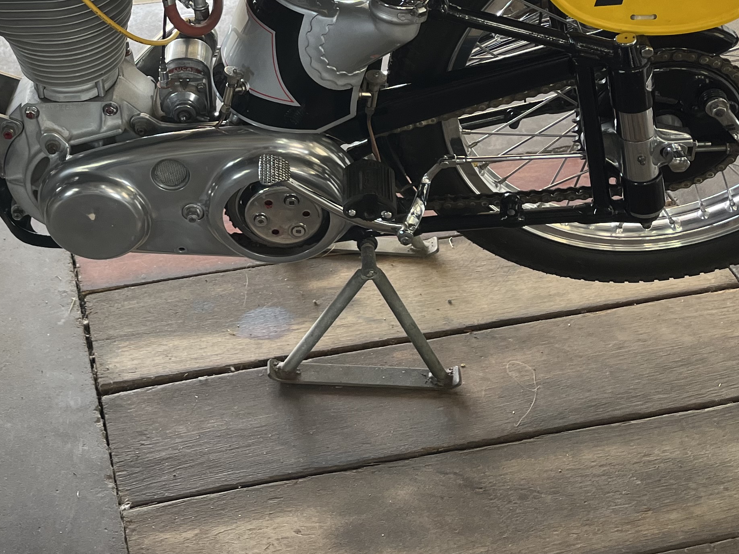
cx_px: 155
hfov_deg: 32.9
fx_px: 1217
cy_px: 35
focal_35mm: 57
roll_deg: +2.8
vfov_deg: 24.8
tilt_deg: -33.4
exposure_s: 1/100
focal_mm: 5.1
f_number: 1.6
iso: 80
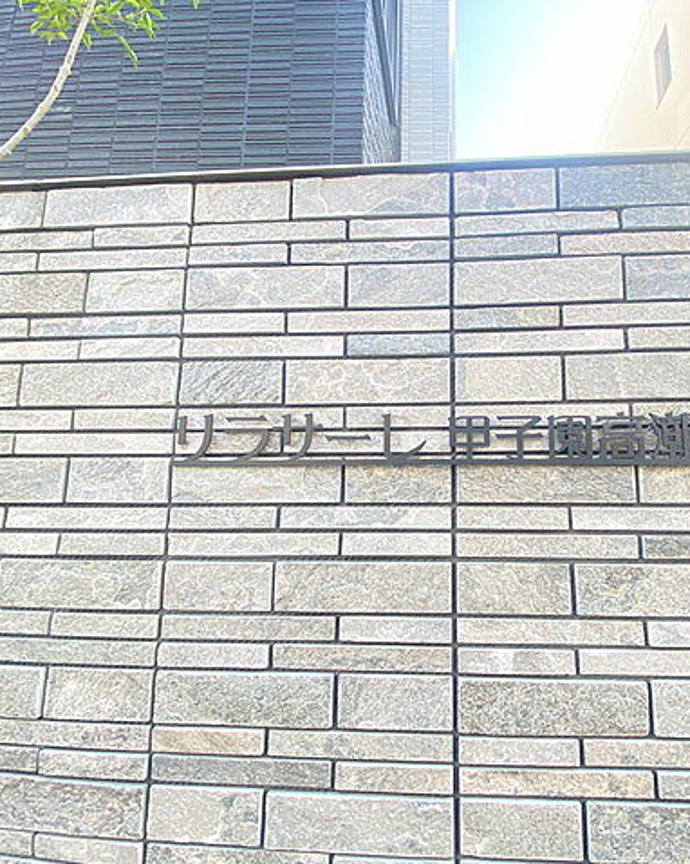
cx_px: 437
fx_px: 434
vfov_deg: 89.7
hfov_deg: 75.4
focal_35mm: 17
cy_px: 432
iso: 64
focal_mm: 1.54
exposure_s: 1/122
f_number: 2.4
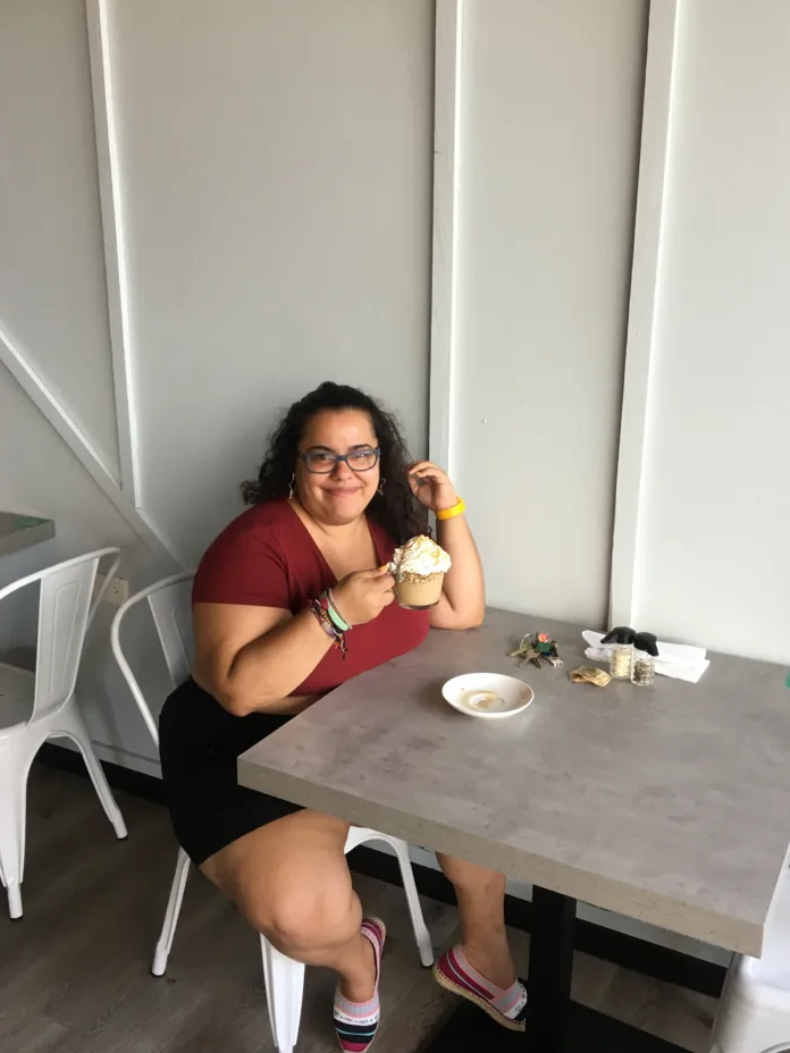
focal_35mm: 32
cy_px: 522
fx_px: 974
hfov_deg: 44.2
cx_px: 407
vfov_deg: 56.8
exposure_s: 1/30
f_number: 2.2
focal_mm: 4.15
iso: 50
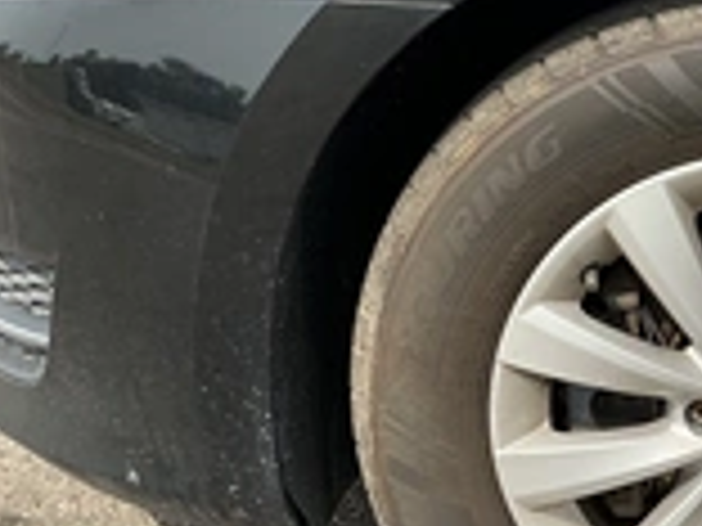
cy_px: 378
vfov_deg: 20.3
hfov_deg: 24.5
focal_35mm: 72
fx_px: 1460
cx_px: 837
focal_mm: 3
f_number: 1.8
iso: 25
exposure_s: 1/1121
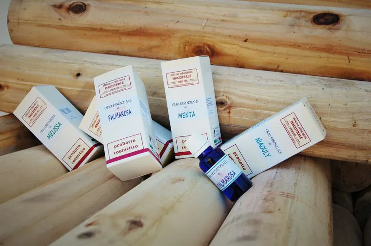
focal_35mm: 48
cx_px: 186
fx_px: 494
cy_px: 123
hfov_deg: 41.1
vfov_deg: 28.0
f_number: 8
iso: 200
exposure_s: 1/250
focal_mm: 32
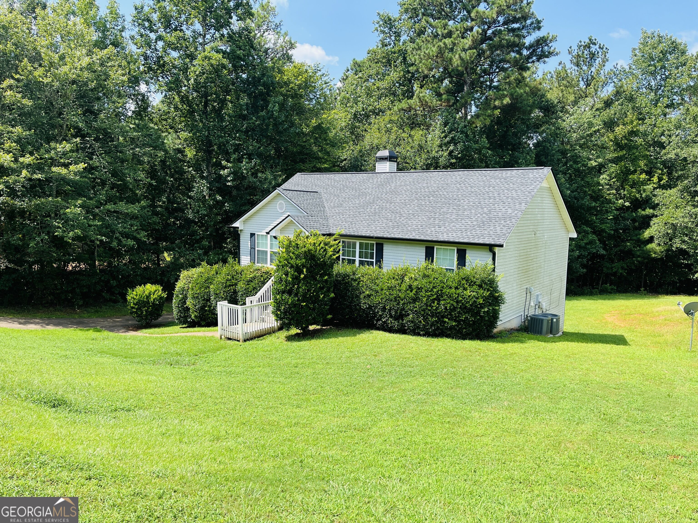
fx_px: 524
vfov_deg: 53.1
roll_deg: -1.0
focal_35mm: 26
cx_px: 349
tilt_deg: -7.2
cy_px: 262
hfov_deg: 67.3
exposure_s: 1/1517
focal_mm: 5.1
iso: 50
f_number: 1.6
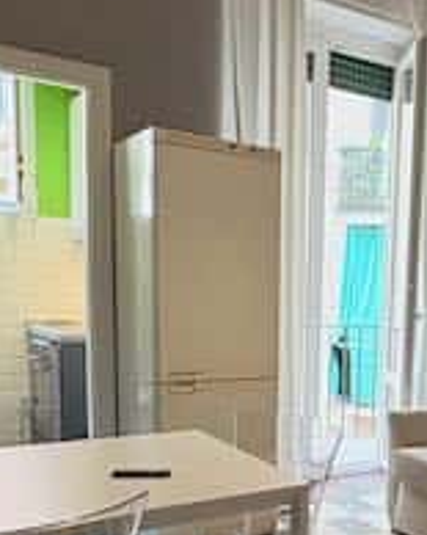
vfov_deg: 40.1
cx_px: 413
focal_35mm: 45
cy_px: 394
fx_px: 711
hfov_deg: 31.3
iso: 250
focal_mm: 2.22
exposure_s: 1/100
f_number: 2.2
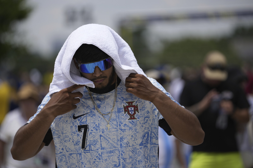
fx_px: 1054
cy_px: 84
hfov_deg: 13.7
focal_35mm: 150
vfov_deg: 9.2
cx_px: 126
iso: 100
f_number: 2
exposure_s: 1/4000
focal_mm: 150
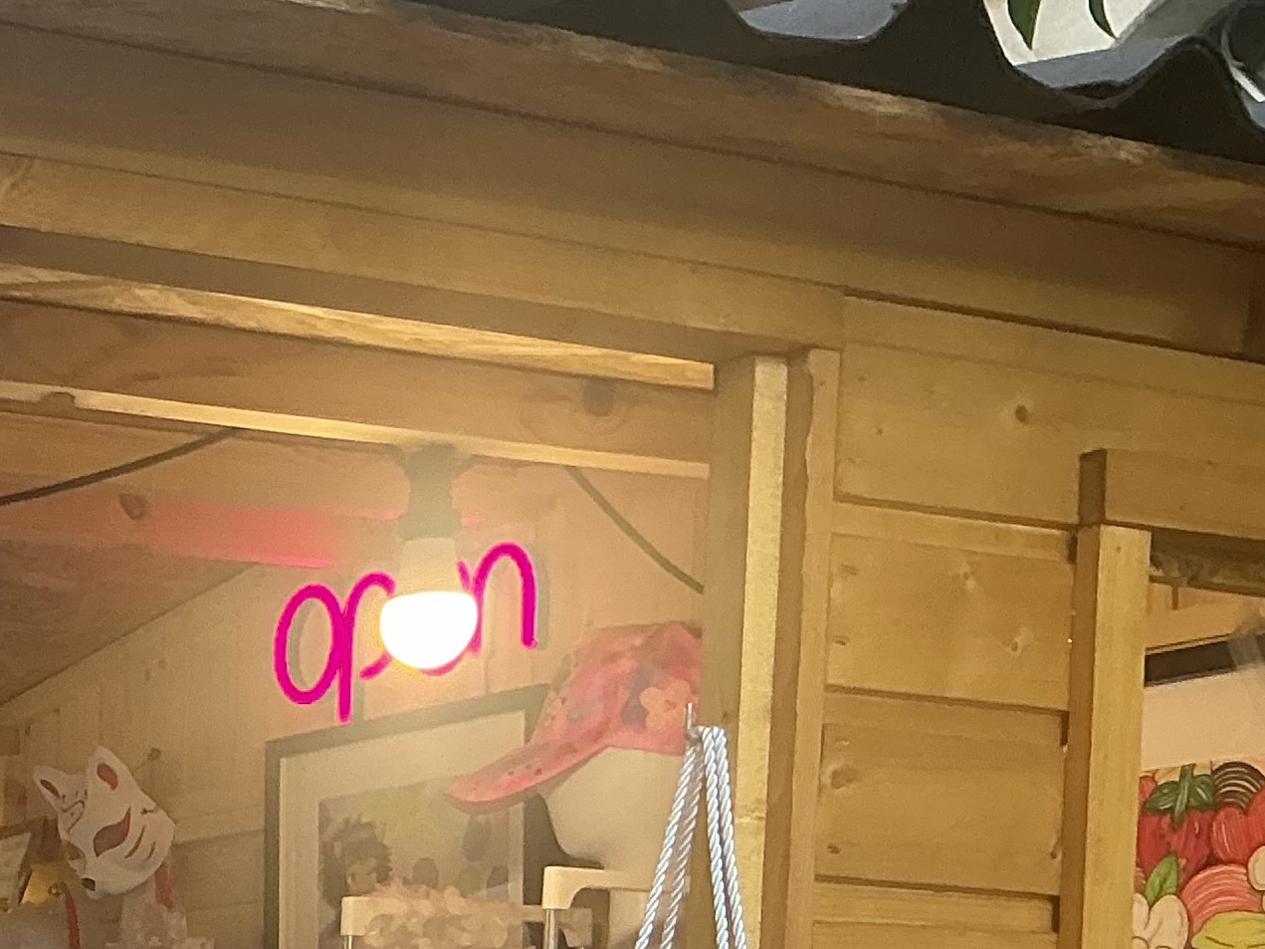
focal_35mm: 92
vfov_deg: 14.9
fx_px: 3362
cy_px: 1440
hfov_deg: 19.2
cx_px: -501
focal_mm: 3
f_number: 1.8
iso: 40
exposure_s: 1/100
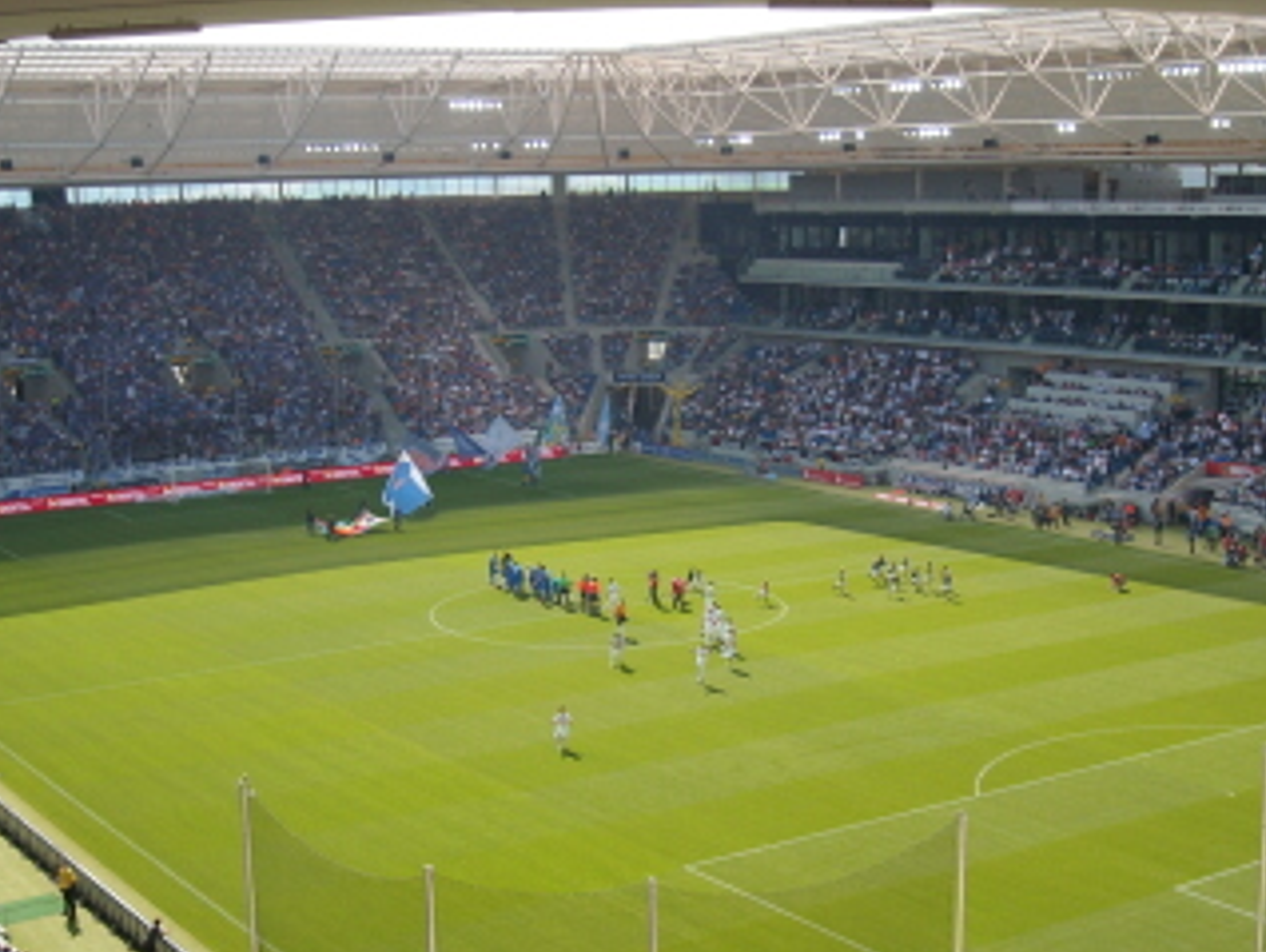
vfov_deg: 26.6
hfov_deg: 34.9
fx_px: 2013
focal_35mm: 55
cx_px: 617
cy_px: 528
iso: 64
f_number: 5.6
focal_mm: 5.7
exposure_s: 1/135
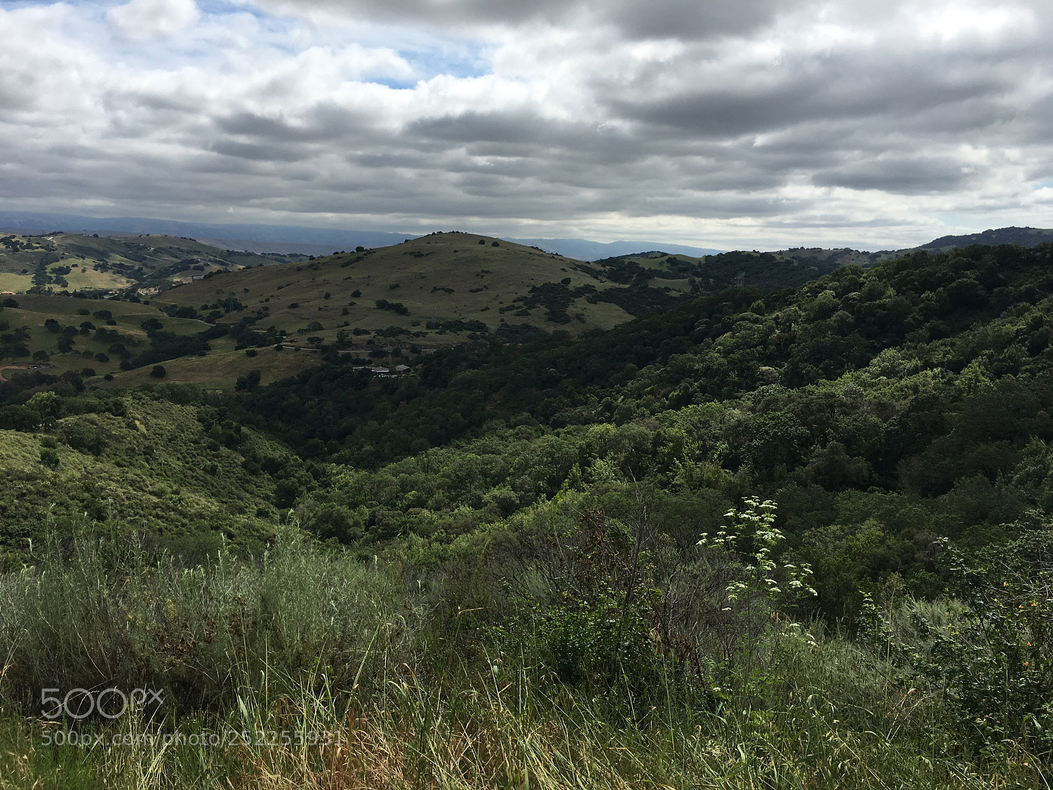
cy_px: 395
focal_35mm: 29
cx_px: 526
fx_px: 882
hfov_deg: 61.7
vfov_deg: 48.2
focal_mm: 4.15
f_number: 2.2
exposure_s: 1/2262
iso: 25
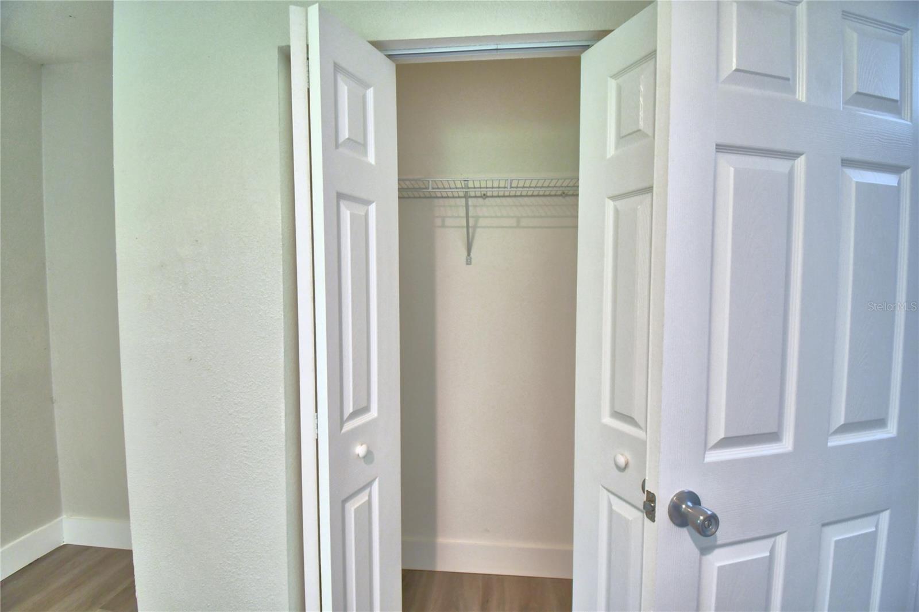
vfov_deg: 77.3
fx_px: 383
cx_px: 460
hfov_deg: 100.4
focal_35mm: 15
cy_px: 306
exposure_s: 1/30
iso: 400
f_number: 4.5
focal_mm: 10
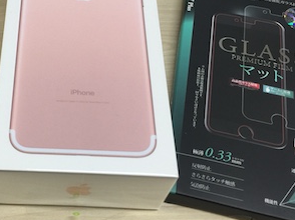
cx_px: 56
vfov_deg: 25.9
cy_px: 68
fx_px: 477
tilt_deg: -55.4
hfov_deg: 33.3
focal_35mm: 56
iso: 32
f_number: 2.2
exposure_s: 1/33
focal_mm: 4.15
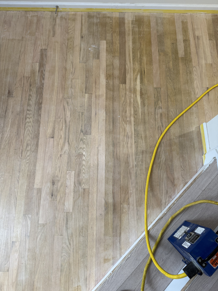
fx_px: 202
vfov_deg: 71.6
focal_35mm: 24
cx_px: 109
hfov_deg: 56.8
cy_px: 146
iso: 160
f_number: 1.78
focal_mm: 6.76
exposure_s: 1/60
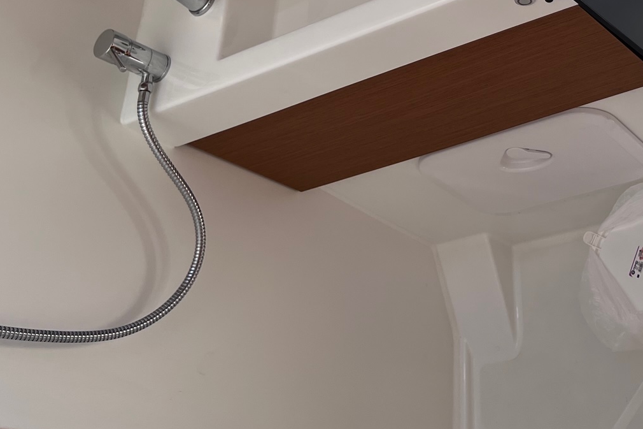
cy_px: -11
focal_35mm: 54
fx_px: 964
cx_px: 539
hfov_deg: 35.4
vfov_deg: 23.8
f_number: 1.5
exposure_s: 1/161
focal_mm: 5.7
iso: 50
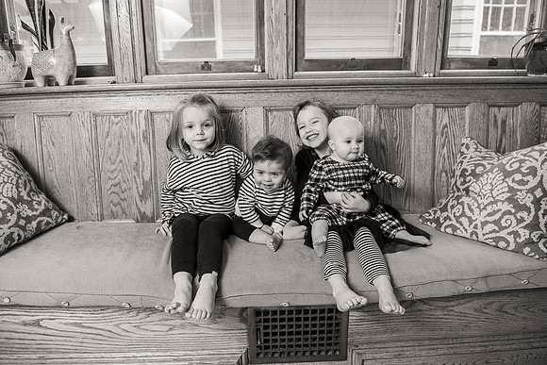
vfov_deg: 49.5
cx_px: 270
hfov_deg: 69.3
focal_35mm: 26
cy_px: 183
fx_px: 396
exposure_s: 1/80
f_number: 4
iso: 500
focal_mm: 24
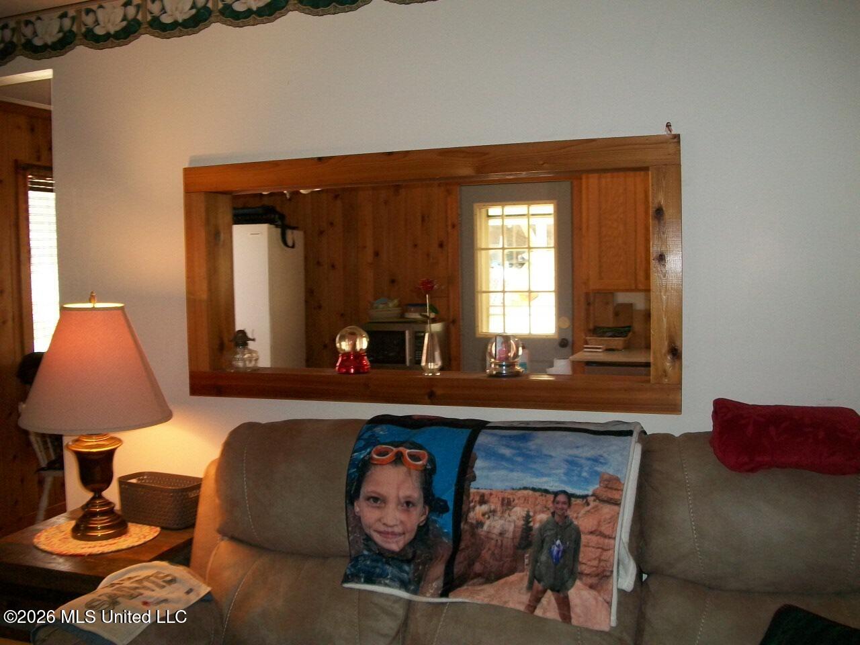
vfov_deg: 44.2
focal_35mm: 32
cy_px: 322
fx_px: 795
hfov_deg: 56.8
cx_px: 430
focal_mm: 5.7
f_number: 2.9
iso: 160
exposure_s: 1/30
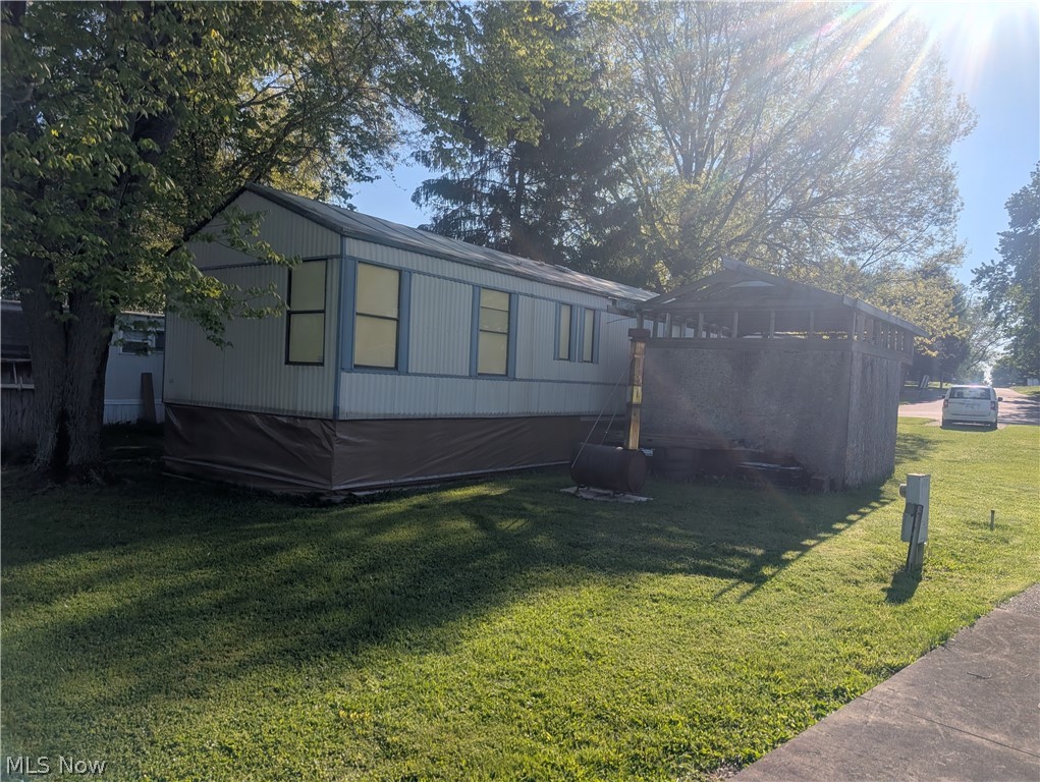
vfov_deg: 56.9
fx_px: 722
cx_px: 520
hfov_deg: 71.5
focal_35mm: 24
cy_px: 391
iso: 22
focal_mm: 6.9
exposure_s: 1/20000
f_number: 1.68
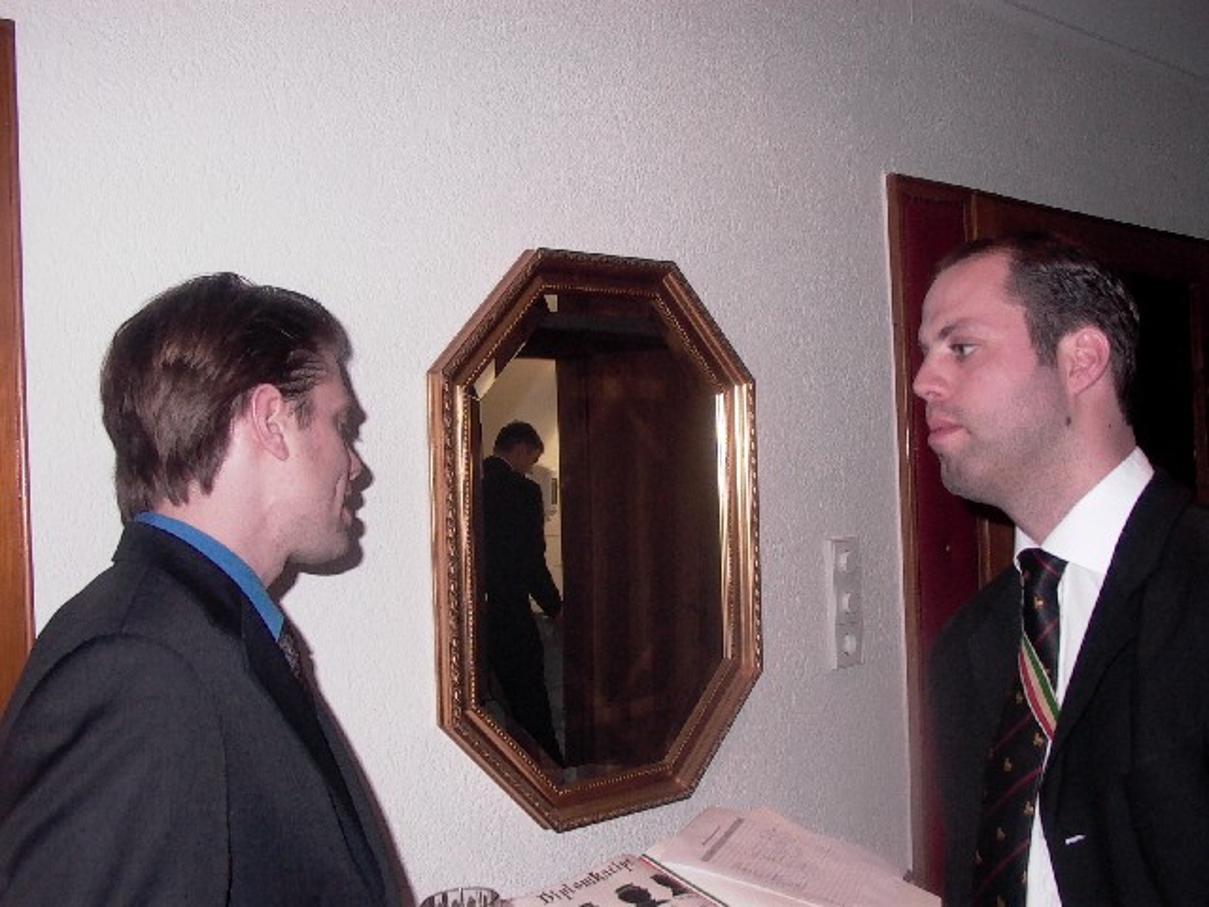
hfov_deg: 49.0
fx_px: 1327
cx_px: 604
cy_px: 454
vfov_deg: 37.7
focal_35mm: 38
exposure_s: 1/64.2
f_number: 2.13
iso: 100
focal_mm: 8.19
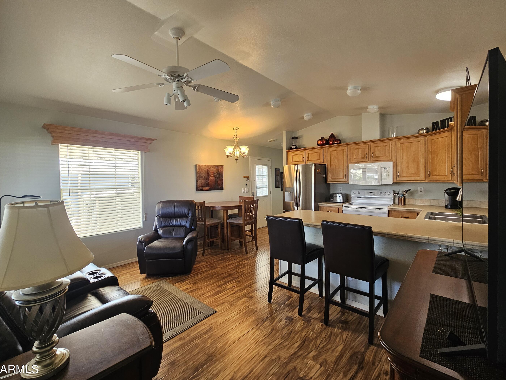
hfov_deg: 102.0
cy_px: 183
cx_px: 242
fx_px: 205
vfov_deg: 85.6
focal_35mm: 14
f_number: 2.2
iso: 125
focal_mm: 2.2
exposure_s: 1/60
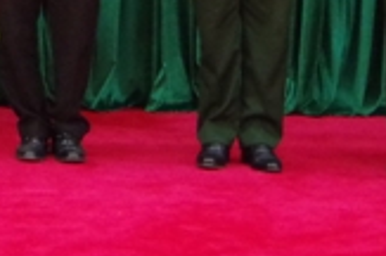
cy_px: -224
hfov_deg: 11.3
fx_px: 1894
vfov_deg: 7.5
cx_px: -116
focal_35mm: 177
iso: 3200
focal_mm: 24
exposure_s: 1/30
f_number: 4
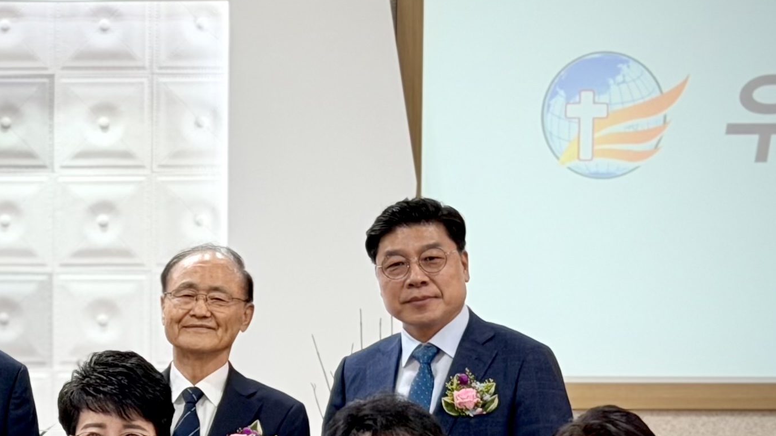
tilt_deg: -1.1
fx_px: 2674
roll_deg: -0.1
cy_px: 453
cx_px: -129
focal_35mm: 130
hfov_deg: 15.9
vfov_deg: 9.3
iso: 80
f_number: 1.78
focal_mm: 6.76
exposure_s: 1/120
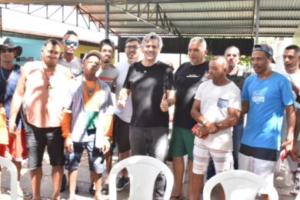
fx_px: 287
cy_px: 100
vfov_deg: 38.4
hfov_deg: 55.1
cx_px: 150
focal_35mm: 34
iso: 1000
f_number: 25
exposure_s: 1/30
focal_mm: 23
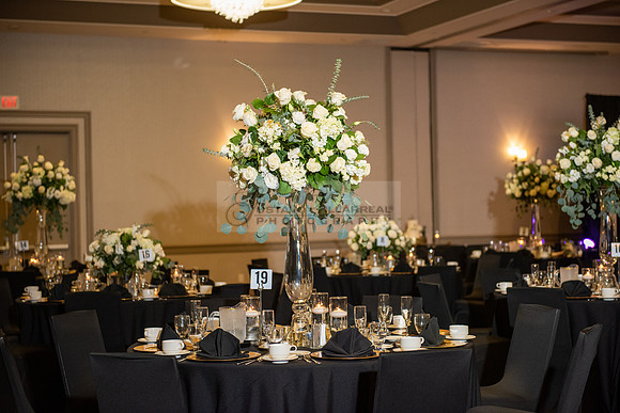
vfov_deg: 19.5
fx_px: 1206
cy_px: 206
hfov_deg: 28.8
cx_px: 310
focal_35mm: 70
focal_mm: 70
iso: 1600
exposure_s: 1/125
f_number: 2.8
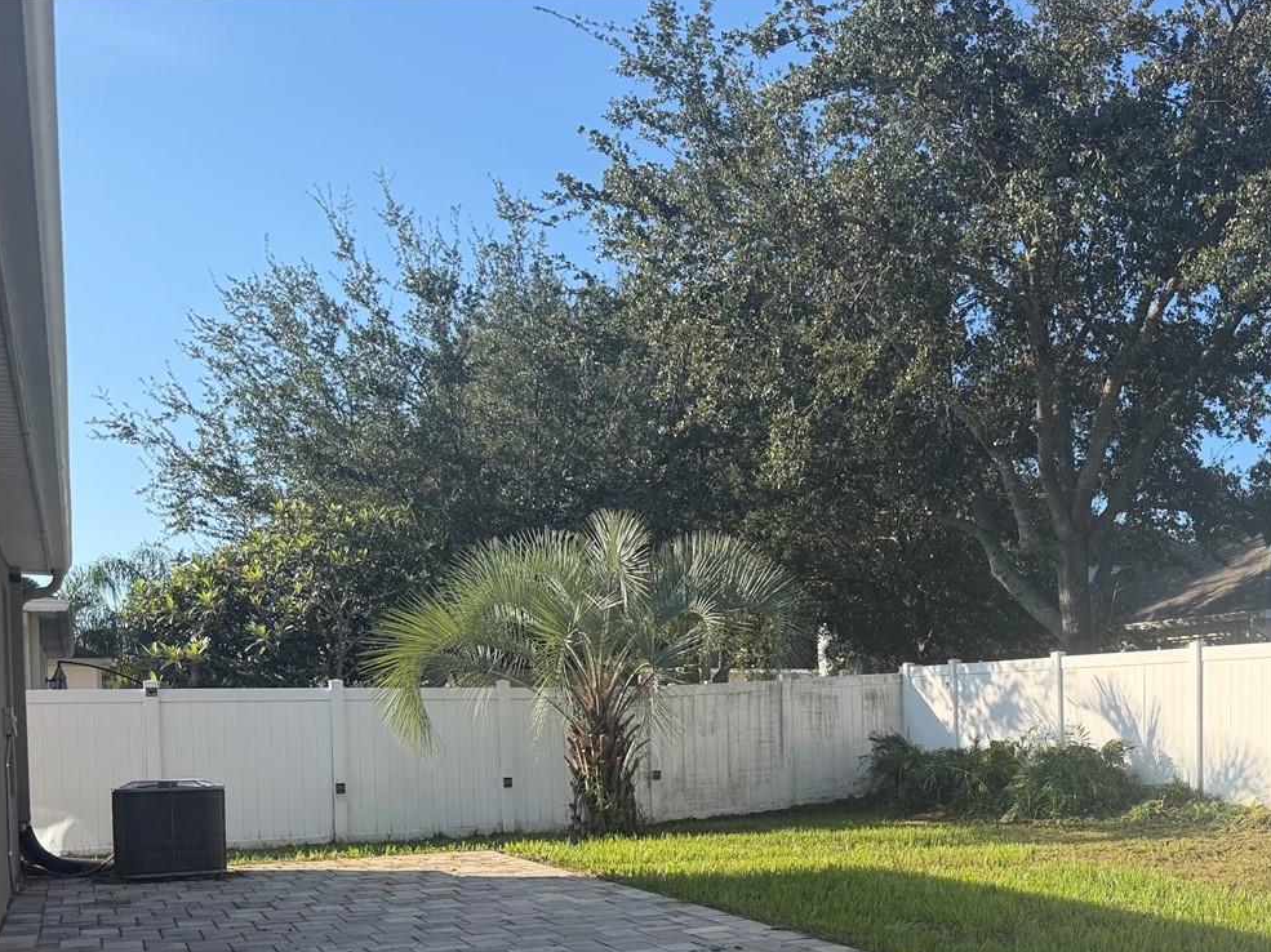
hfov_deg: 46.1
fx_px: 1431
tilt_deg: -0.7
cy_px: 768
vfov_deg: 35.6
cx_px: 956
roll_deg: +0.6
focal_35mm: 39
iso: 100
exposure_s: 1/3145
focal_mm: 6.76
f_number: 1.78
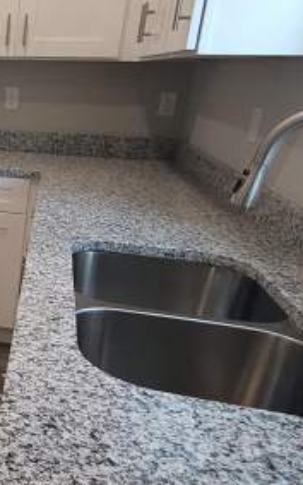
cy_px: 247
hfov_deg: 25.4
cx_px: -142
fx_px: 515
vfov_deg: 50.4
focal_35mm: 39
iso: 125
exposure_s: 1/30
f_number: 2.2
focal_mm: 2.2
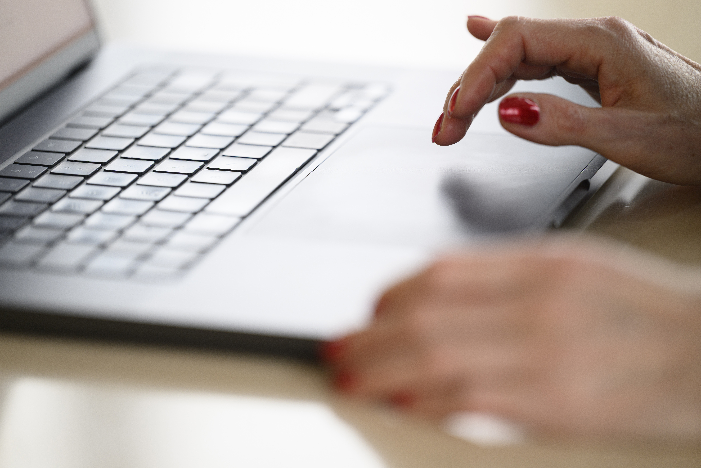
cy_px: 234
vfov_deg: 6.9
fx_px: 3894
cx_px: 350
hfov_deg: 10.3
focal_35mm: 200
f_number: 2.8
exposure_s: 1/100
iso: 125
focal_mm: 200
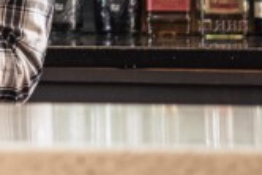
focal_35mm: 455
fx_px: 3314
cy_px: -285
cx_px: -273
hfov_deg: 4.5
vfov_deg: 3.0
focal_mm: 70
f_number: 2.8
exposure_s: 1/200
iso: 640
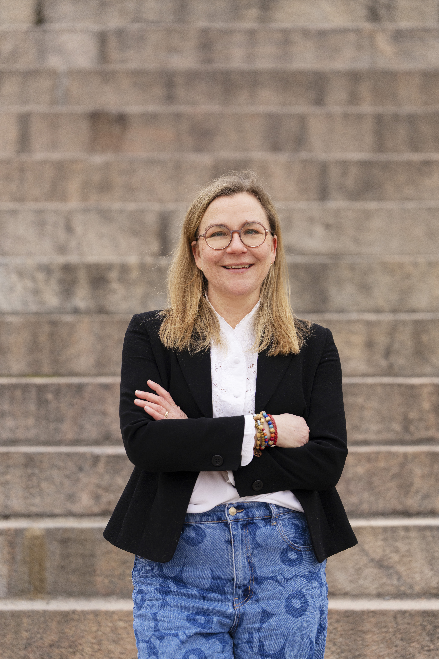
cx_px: 220
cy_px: 330
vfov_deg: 14.7
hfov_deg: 9.8
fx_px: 2561
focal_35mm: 140
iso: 320
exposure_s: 1/400
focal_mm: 140
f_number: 2.8
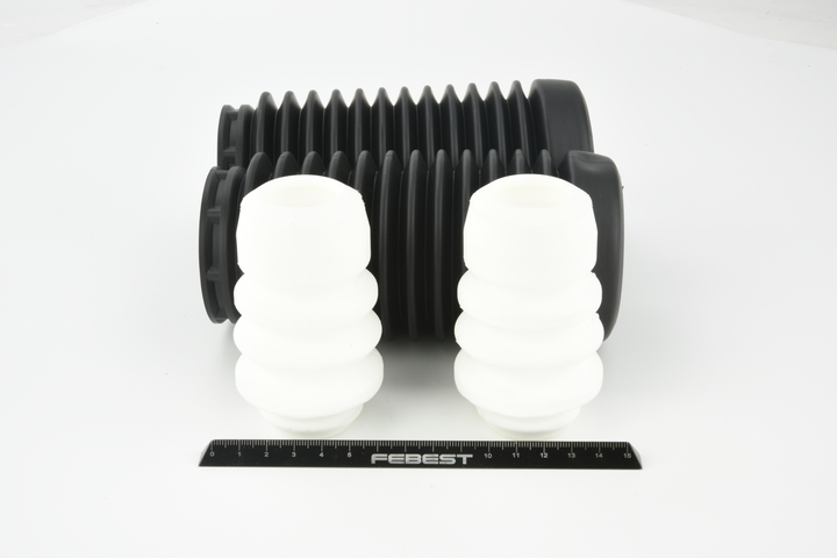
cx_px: 418
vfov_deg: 22.6
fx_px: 1395
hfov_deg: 33.4
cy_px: 279
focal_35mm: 60
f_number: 36
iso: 100
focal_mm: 60
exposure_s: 1/2.5
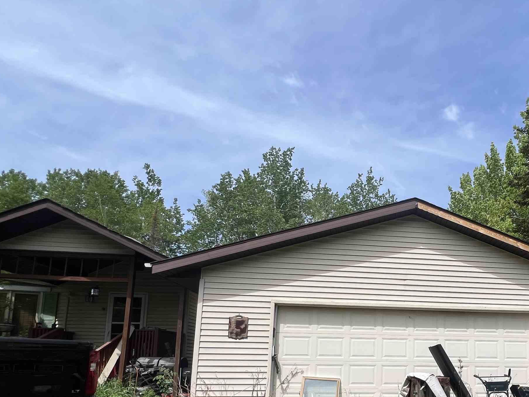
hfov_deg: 70.1
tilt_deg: +4.1
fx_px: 336
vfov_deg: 55.7
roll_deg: -0.5
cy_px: 330
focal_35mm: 22
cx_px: 411
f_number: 1.8
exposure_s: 1/2137
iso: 32
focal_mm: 1.57
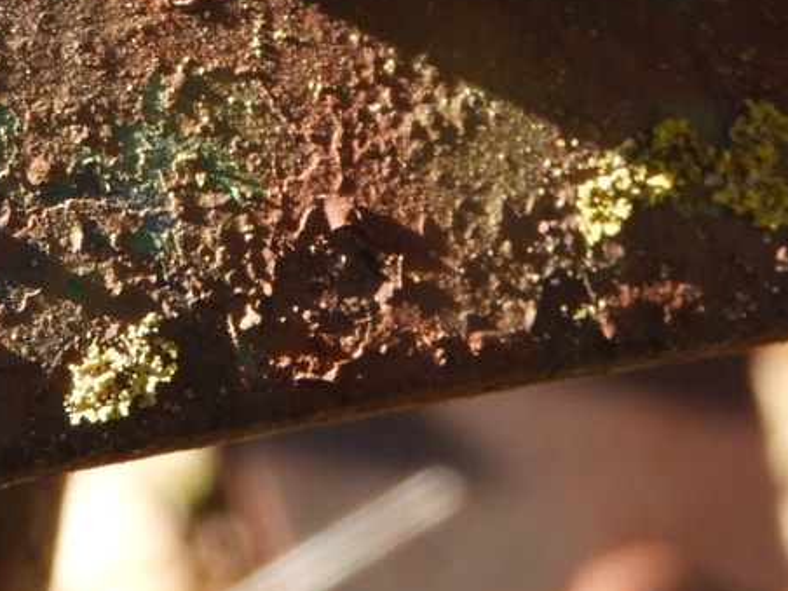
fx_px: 4029
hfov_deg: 11.1
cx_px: 202
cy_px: -263
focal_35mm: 177
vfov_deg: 8.2
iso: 100
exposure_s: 1/160
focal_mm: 9
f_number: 4
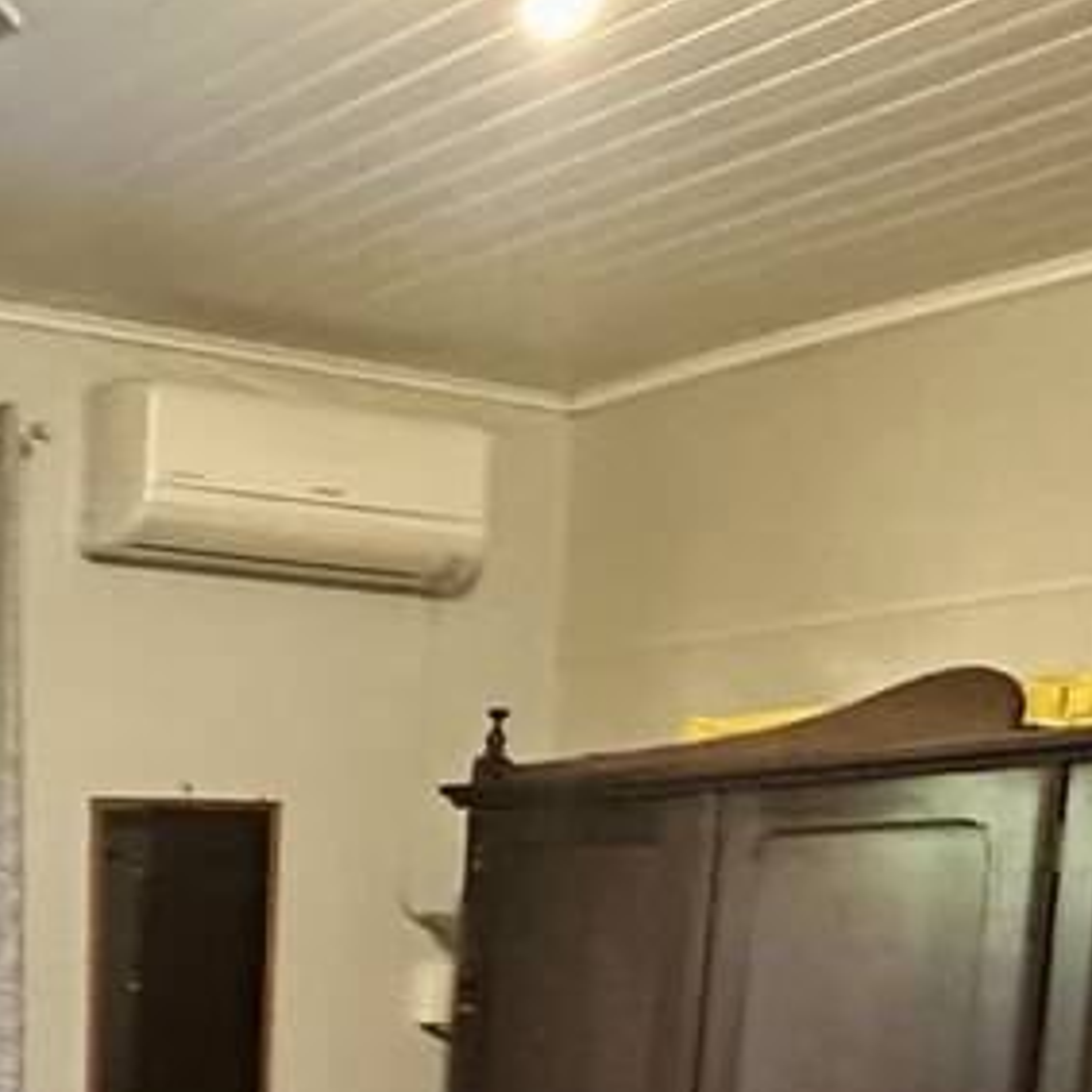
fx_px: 2248
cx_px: -135
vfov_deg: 24.6
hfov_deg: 25.2
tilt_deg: -9.1
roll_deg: -1.2
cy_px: 1320
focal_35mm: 63
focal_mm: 2.22
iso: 1000
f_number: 2.2
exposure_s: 1/60
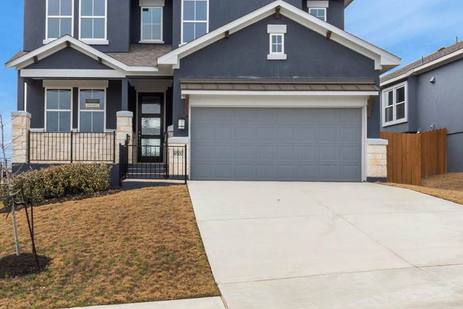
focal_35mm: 37
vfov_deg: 35.9
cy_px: 157
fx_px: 476
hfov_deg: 51.4
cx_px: 175
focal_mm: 14
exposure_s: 1/250
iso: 100
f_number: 9
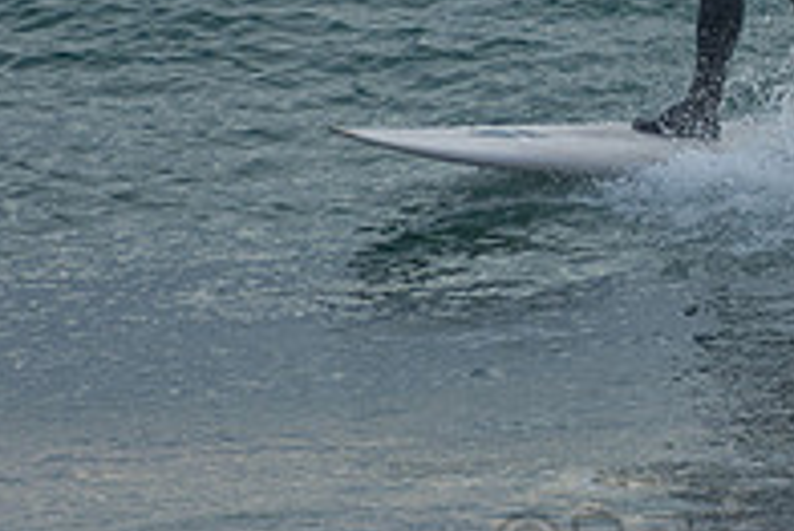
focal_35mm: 1777
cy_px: -124
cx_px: 806
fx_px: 39220
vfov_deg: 0.8
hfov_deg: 1.2
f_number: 5.6
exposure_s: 1/400
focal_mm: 400
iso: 180
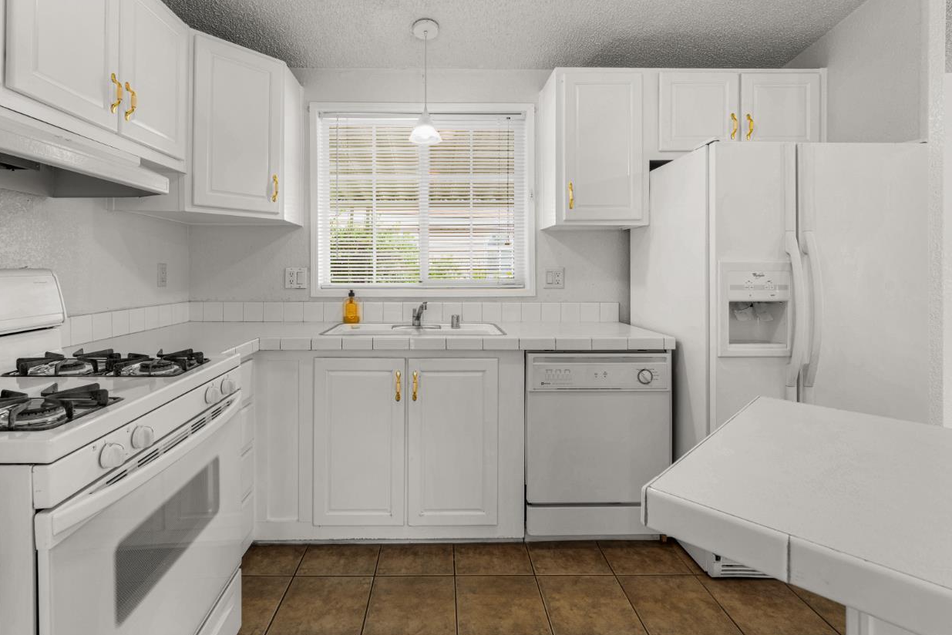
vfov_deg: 70.0
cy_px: 267
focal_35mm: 17
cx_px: 451
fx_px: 450
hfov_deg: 93.2
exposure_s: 1/1.25
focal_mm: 14
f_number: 10
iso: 200
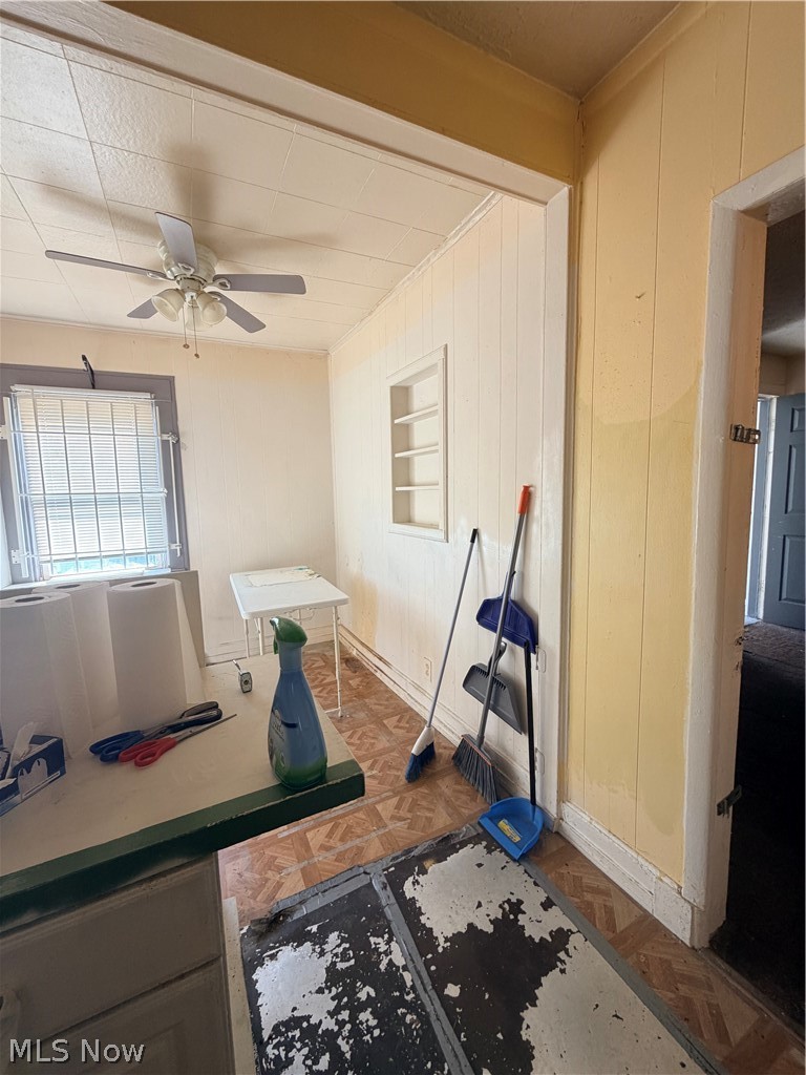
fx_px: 435
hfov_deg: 85.7
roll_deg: +1.9
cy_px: 538
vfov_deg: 102.1
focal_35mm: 14
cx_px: 403
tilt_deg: -6.0
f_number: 2.2
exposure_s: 1/121
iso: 160
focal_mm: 2.22
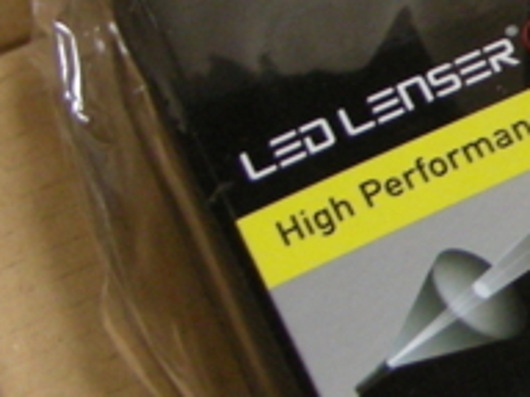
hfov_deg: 11.5
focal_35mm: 158
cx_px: 985
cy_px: 74
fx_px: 2419
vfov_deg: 9.4
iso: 200
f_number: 3.5
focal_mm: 6.3
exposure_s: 1/15
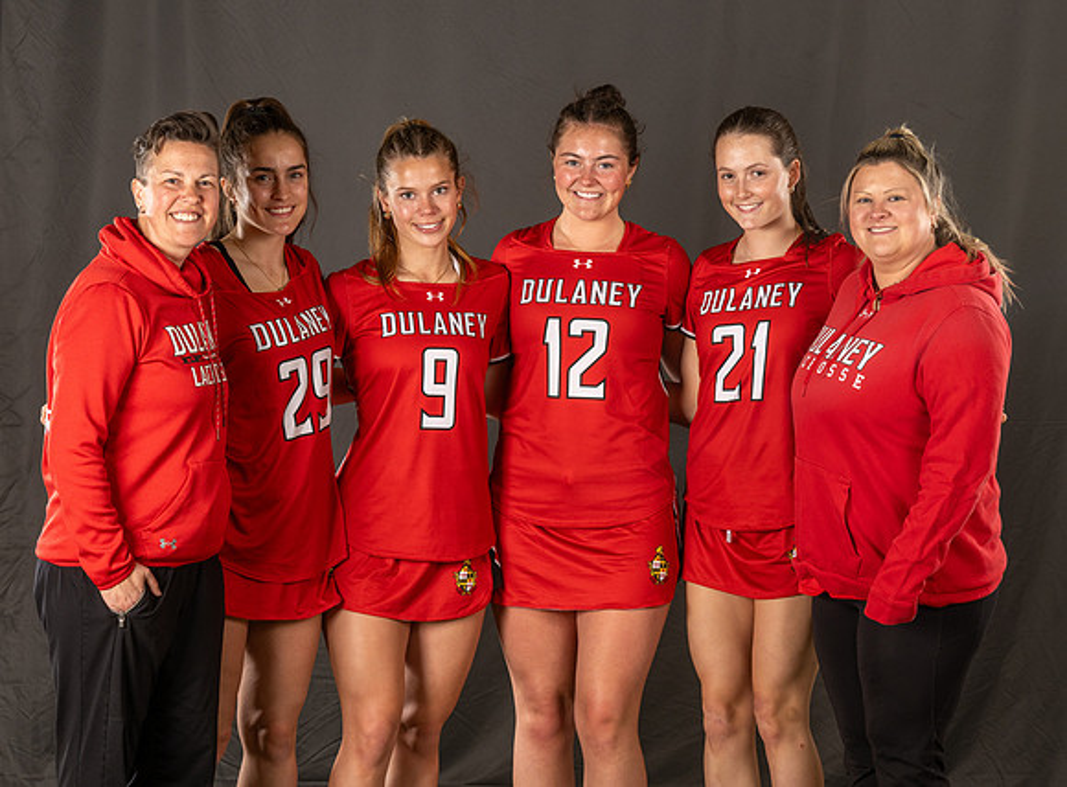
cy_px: 413
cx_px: 609
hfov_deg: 16.7
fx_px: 3624
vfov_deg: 12.4
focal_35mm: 118
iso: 160
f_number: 6.3
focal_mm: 83
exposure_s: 1/125
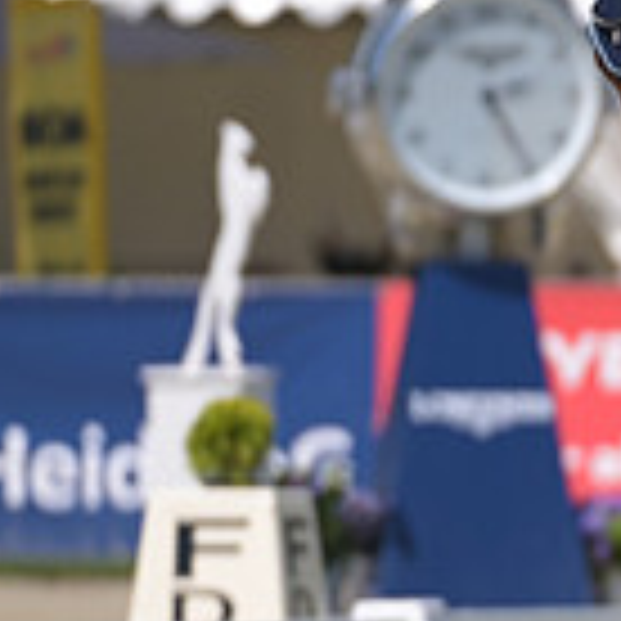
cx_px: 1143
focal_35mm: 1433
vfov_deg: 1.2
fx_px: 29085
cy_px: 205
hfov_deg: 1.2
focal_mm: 400
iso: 160
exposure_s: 1/1250
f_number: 5
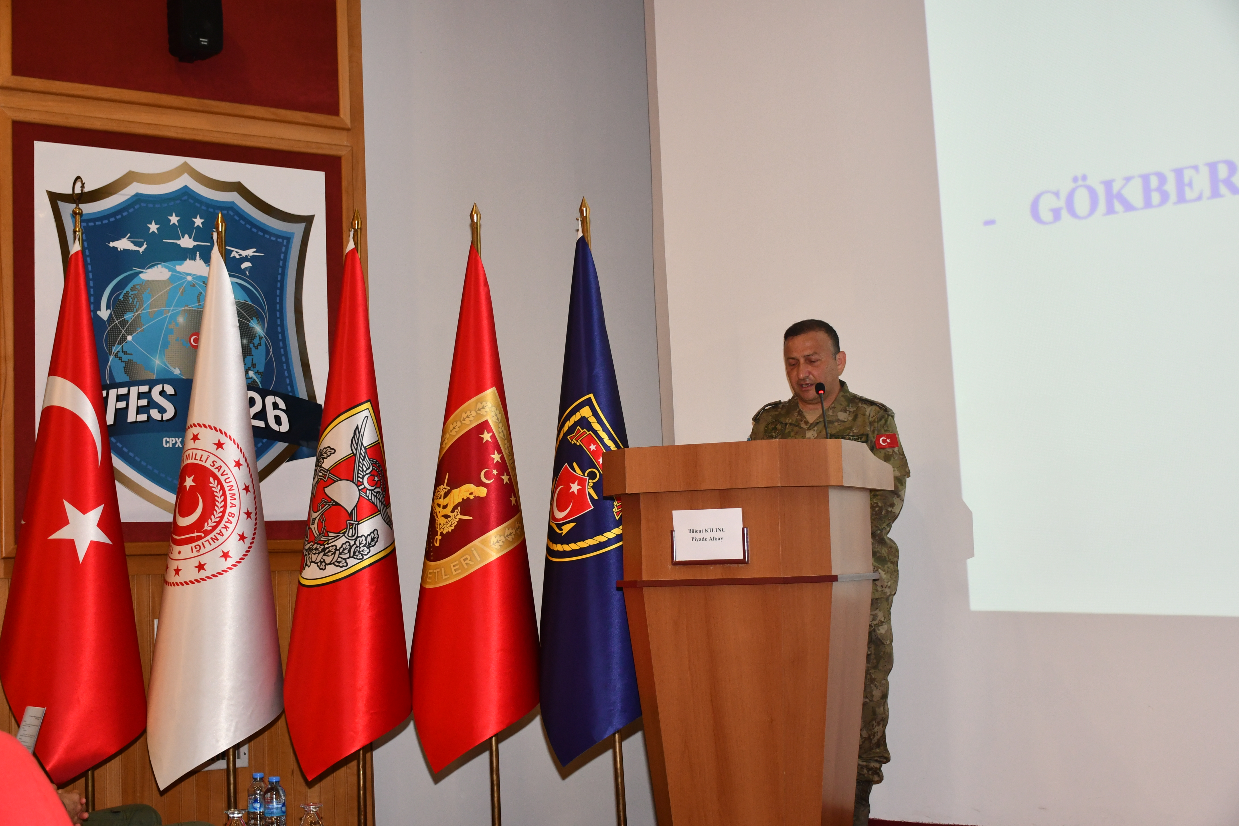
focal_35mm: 48
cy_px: 413
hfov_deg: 41.1
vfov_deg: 28.1
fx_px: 1652
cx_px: 620
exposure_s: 1/60
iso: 1000
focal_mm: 32
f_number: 4
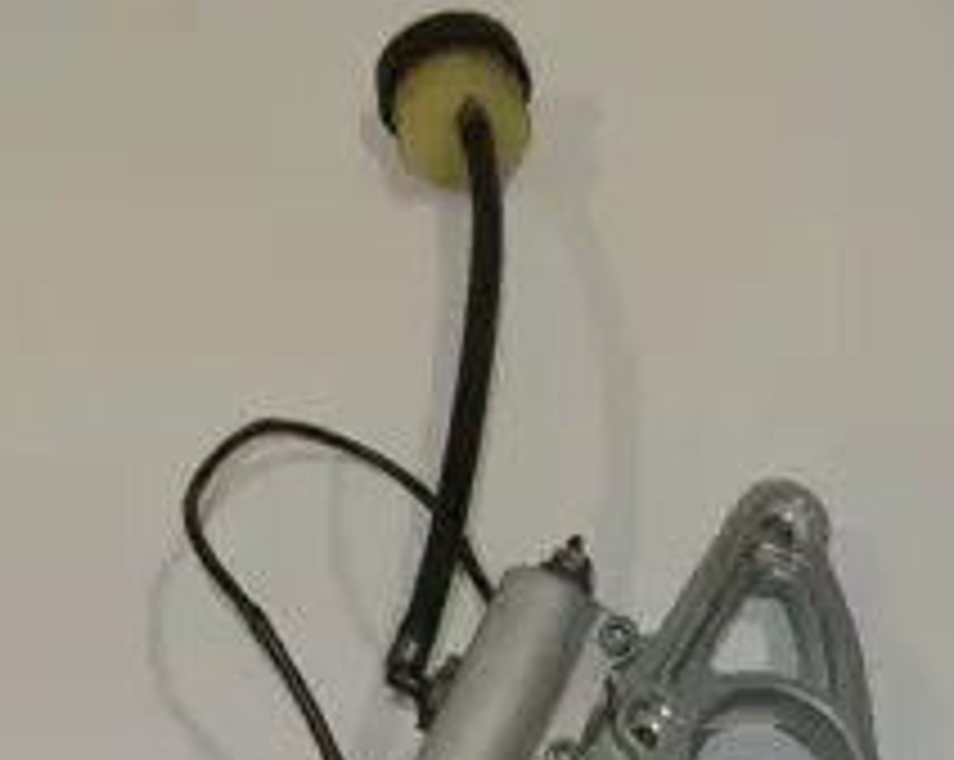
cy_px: 805
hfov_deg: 25.7
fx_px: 2086
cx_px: 544
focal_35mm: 74
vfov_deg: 19.9
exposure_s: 1/60
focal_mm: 11.8
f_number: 4.5
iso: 200
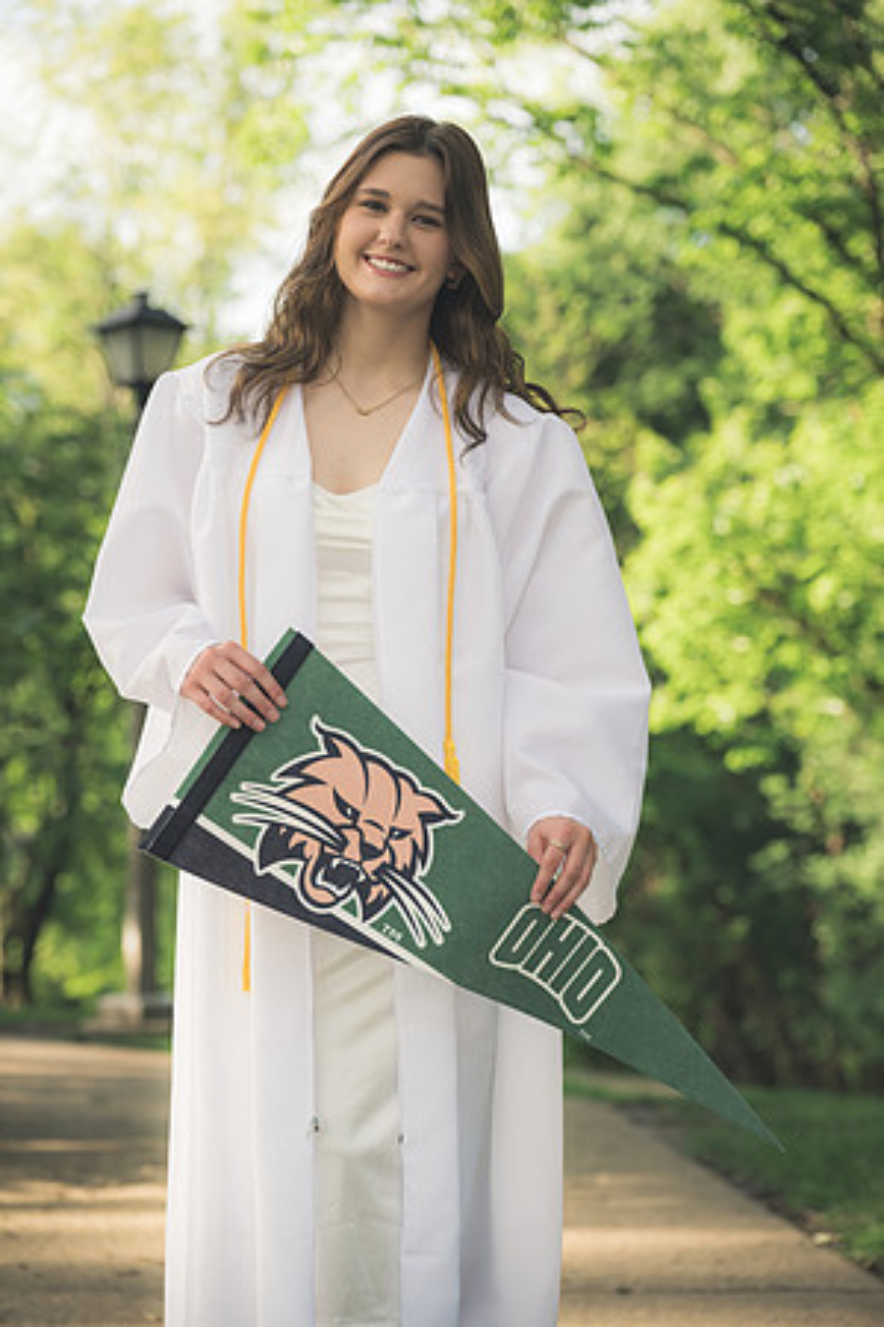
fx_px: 3131
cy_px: 664
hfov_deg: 16.1
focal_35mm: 85
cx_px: 442
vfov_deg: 23.9
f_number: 4
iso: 640
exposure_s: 1/1000
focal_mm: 85
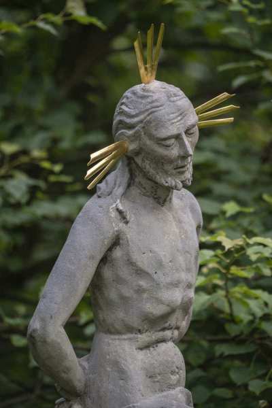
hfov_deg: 3.1
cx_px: 136
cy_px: 204
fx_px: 5100
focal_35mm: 450
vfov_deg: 4.6
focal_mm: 450
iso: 250
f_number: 5.6
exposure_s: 1/250
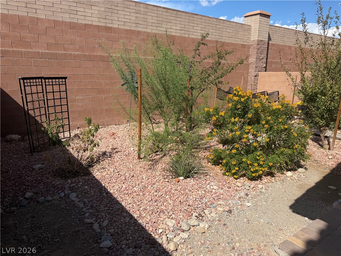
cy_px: 128
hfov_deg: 71.6
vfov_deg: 56.8
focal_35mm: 24
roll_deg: +0.1
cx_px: 170
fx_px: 236
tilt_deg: -12.4
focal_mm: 6.76
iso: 80
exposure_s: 1/6173
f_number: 1.78
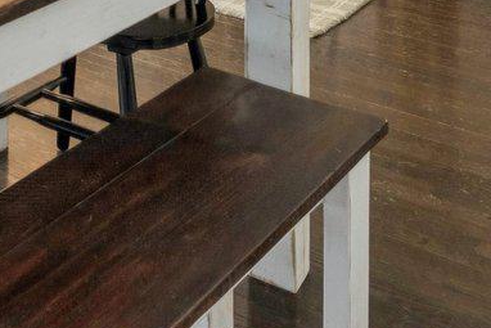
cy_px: -340
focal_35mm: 75
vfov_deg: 14.7
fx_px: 1023
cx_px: -188
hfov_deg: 23.2
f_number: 7.1
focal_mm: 14
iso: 400
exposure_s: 1/80
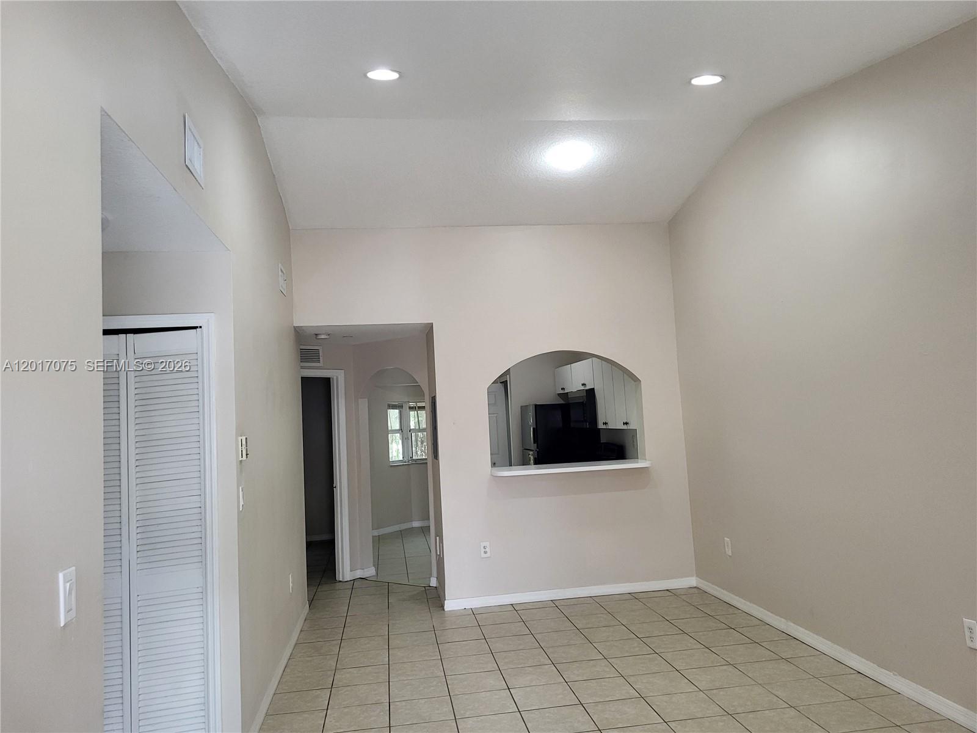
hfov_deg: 67.3
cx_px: 488
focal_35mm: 26
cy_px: 366
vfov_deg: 53.1
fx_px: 734
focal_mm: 5.4
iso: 320
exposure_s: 1/120
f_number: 1.8
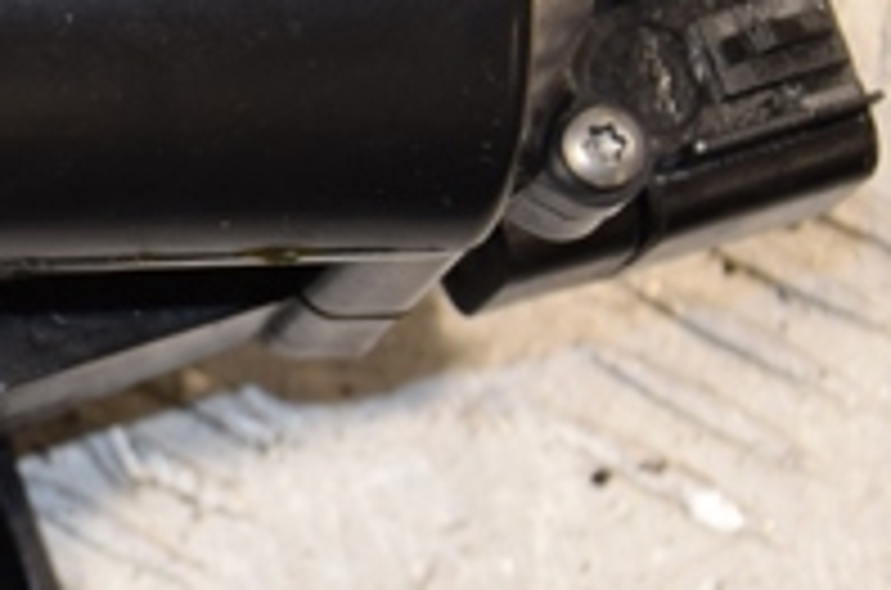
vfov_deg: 5.6
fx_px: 6000
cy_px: 162
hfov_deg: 8.3
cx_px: -346
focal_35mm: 243
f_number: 5.6
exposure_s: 1/125
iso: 400
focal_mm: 50
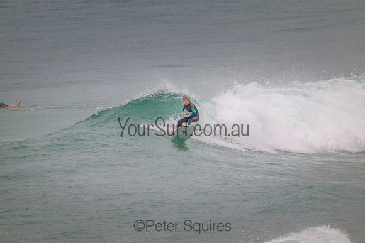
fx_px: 8113
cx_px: 182
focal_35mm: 800
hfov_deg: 2.6
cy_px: 122
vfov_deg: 1.7
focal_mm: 800
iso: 3200
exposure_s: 1/1250
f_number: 11
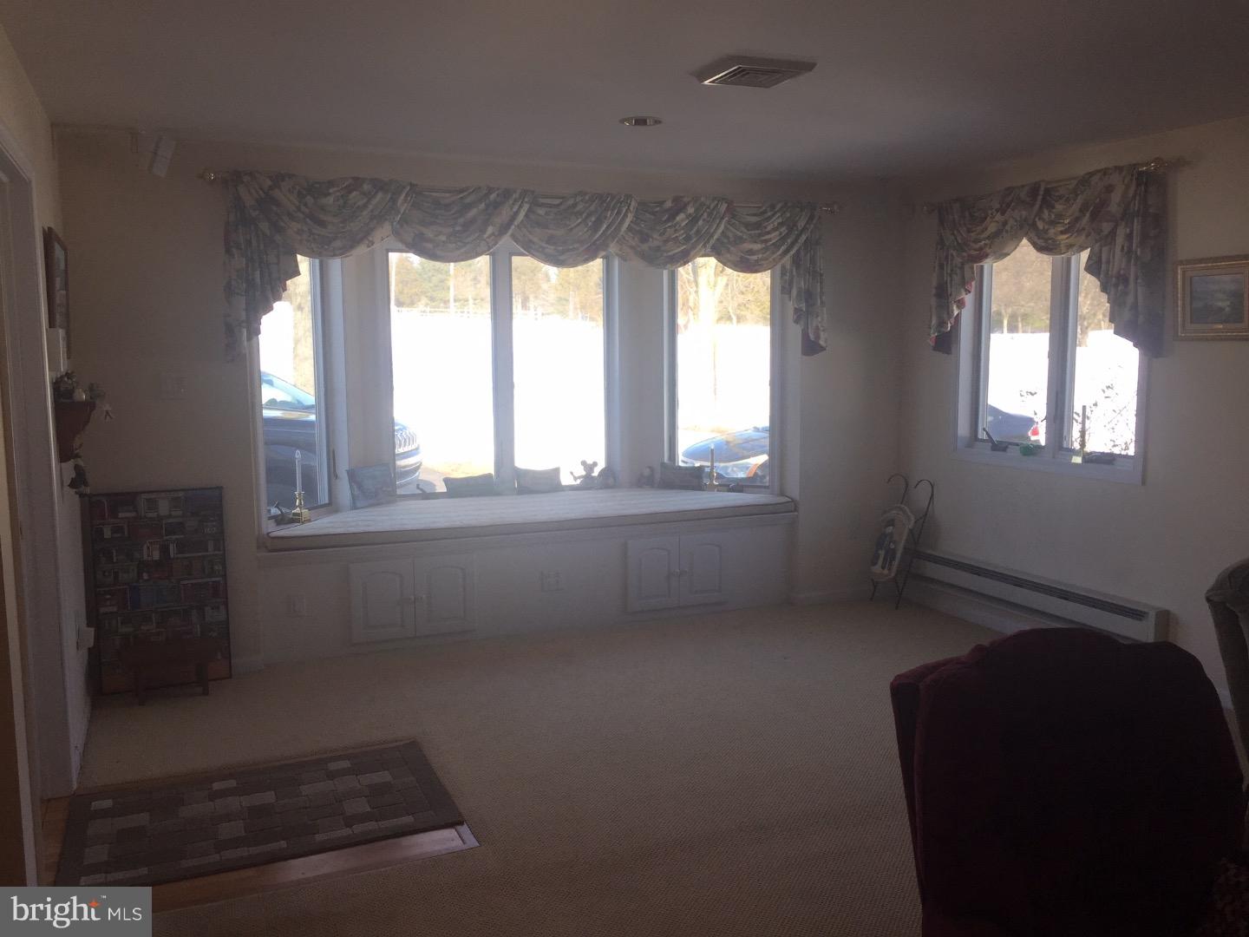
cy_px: 468
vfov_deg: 48.2
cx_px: 624
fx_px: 1046
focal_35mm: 29
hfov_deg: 61.7
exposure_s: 1/152
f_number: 2.2
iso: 32
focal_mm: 4.15
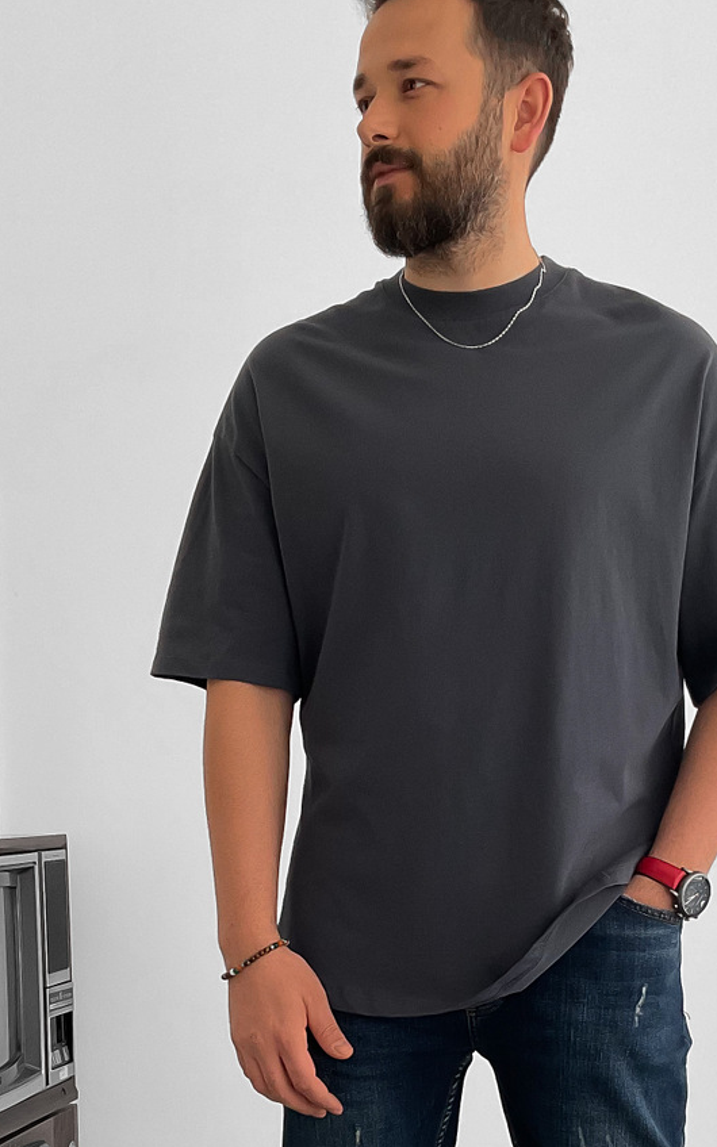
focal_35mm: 58
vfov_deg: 33.9
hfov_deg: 22.3
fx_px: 1813
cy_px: 936
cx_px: 478
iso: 64
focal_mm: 3
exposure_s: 1/100
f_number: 1.8
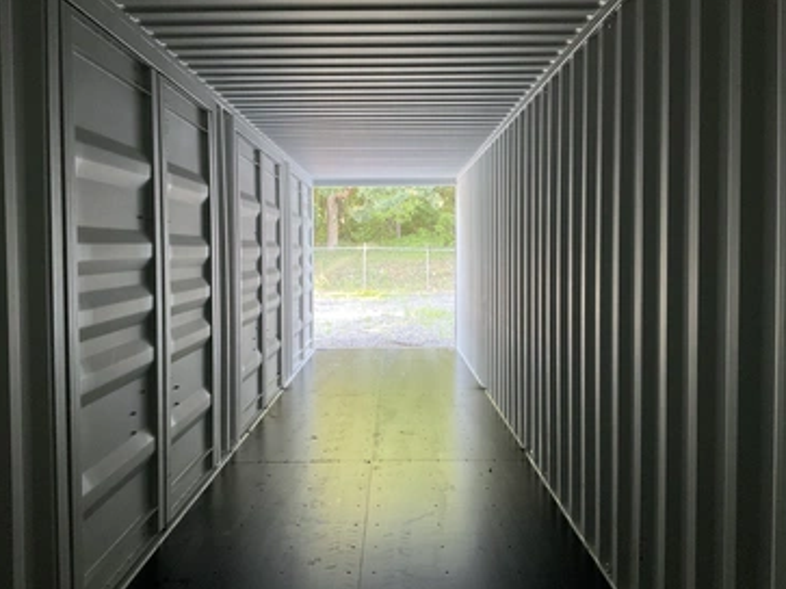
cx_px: 388
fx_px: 726
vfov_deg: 44.1
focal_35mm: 32
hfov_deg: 56.8
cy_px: 273
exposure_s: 1/60
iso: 250
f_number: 1.8
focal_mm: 3
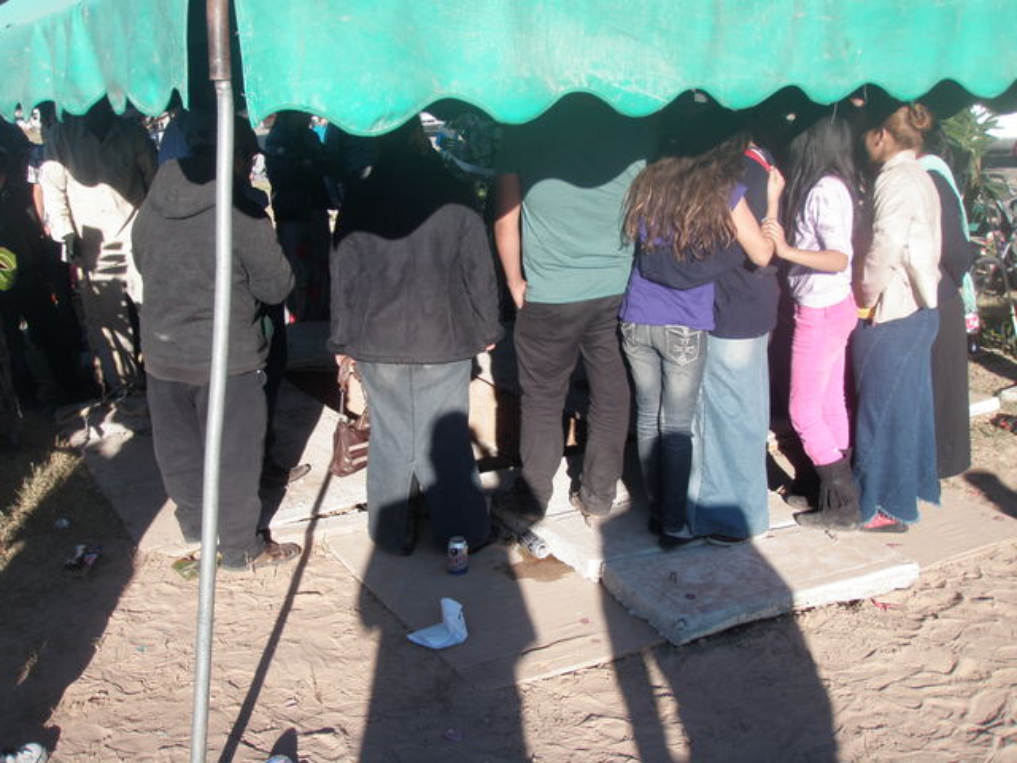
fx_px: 1116
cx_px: 508
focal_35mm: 38
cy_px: 382
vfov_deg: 37.7
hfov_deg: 49.0
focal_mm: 6.7
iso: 80
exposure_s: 1/400
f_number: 3.5
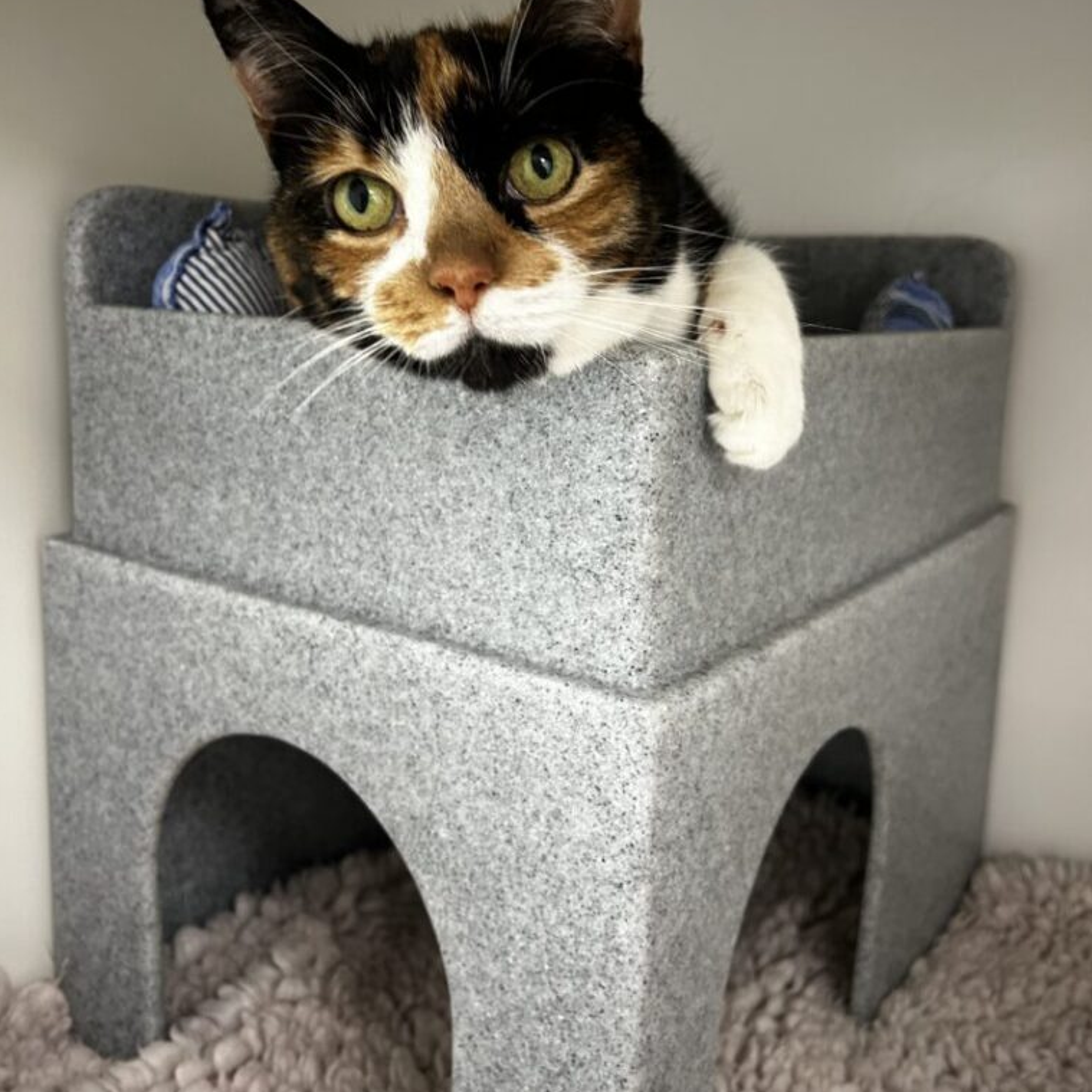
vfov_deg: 52.4
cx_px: 547
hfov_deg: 52.5
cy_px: 489
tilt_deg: -10.3
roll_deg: -2.5
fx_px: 1106
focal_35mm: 31
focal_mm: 5.7
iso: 200
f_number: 1.5
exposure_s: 1/50
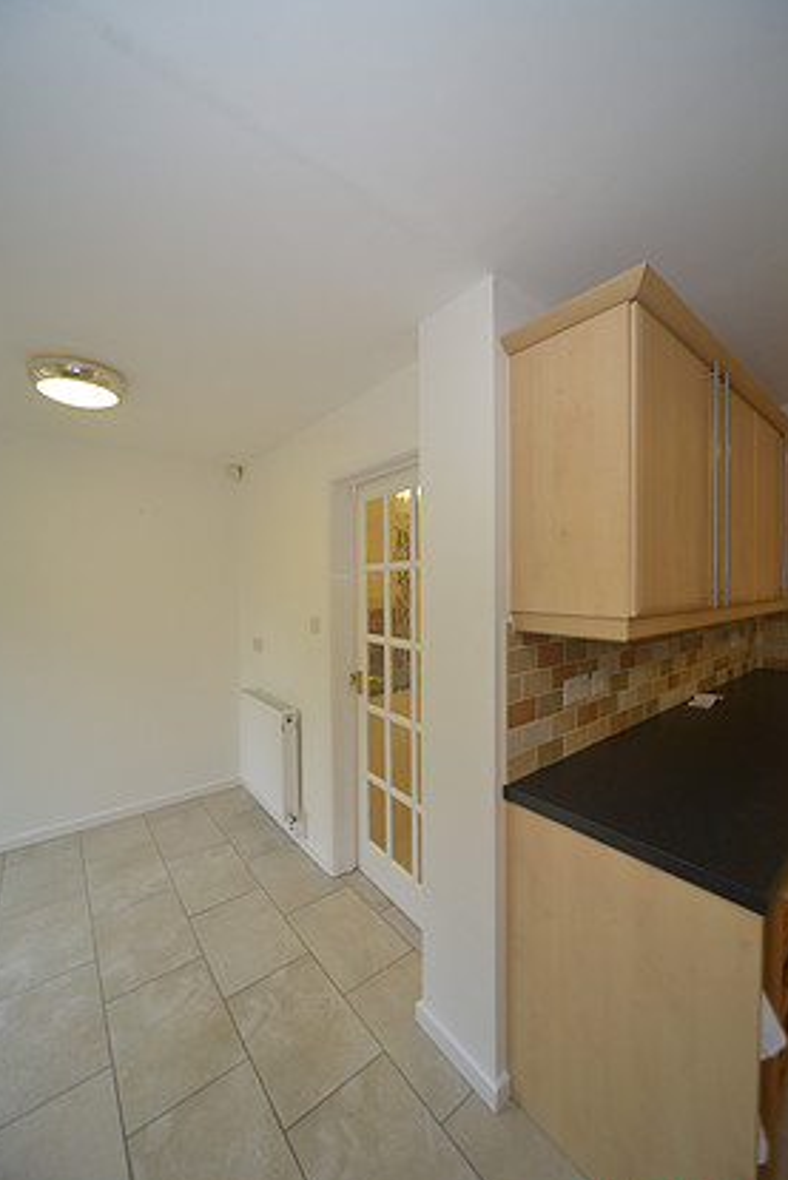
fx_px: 426
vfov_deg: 108.3
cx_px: 407
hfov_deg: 85.4
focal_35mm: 13
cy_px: 589
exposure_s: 1/30
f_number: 5.6
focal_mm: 12
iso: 450
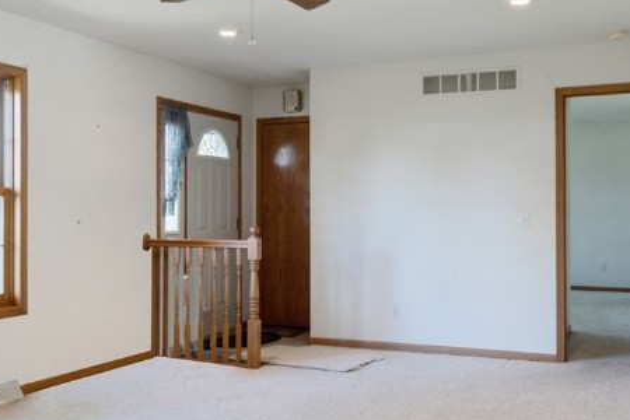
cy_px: 190
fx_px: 717
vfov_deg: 32.6
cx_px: 293
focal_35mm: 41
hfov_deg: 47.4
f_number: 8
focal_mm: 16
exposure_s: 1/20
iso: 400
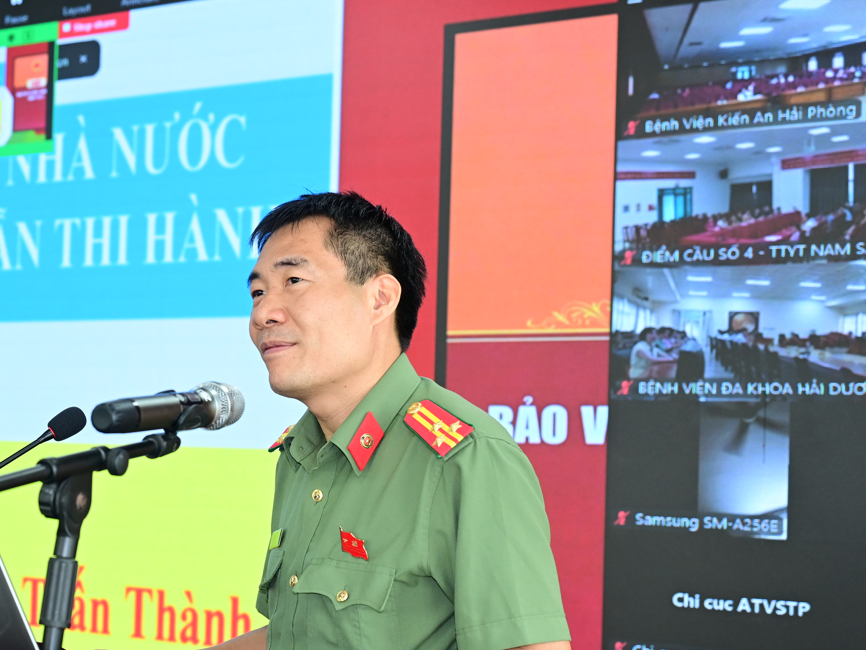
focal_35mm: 72
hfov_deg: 26.6
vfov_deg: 20.4
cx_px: 194
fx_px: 1801
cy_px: 417
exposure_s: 1/160
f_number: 4
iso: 800
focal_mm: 47
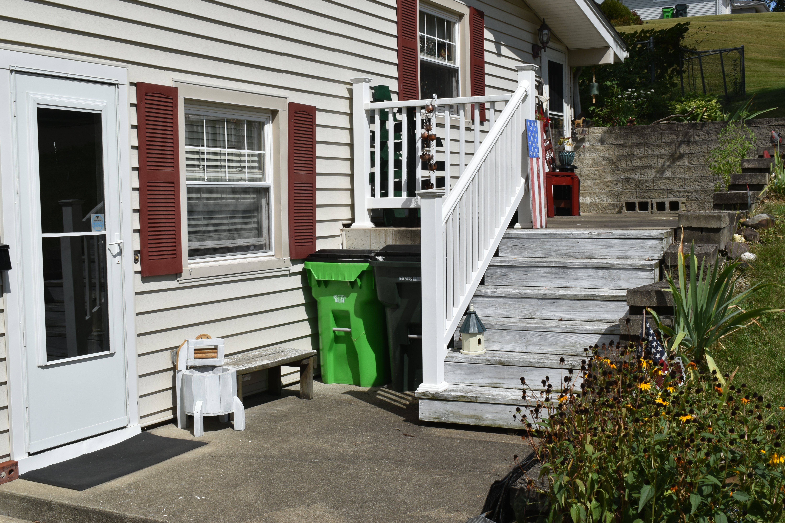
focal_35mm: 45
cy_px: 262
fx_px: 981
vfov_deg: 29.9
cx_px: 392
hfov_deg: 43.6
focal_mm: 30
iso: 100
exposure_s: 1/200
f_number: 16
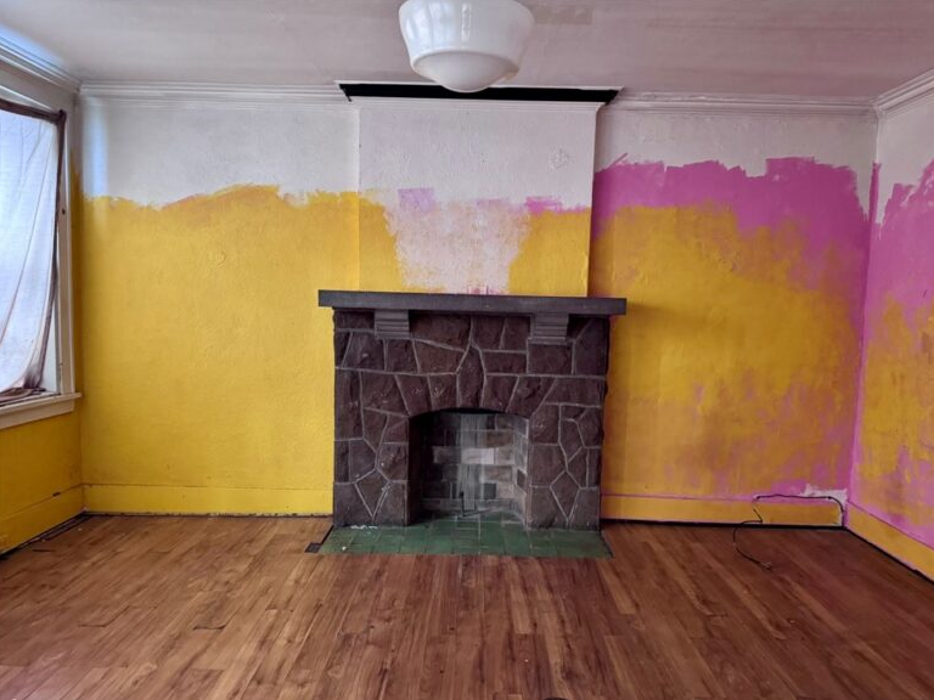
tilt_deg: -5.3
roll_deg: -1.7
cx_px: 479
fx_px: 675
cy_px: 362
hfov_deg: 69.4
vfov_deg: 54.9
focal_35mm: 25
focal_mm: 6.76
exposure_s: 1/57
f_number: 1.78
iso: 800
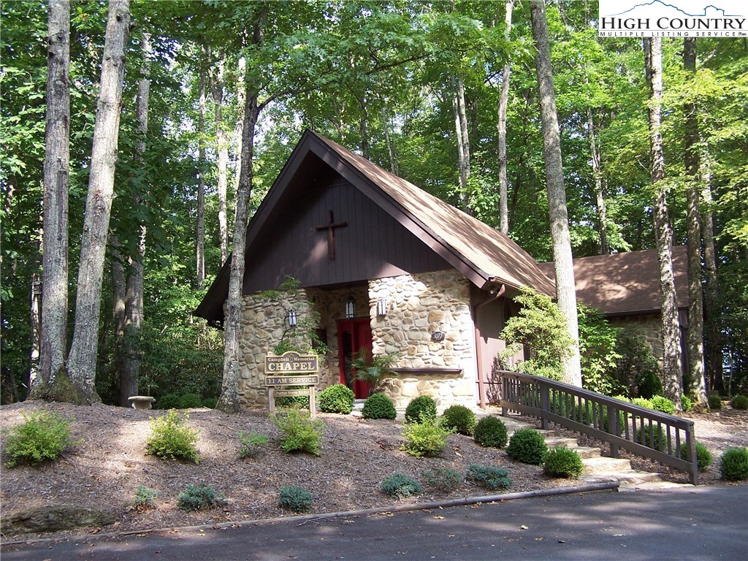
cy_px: 280
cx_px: 374
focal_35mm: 38
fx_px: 821
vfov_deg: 37.7
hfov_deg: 49.0
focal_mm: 6.3
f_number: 2.8
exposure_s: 1/180
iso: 80
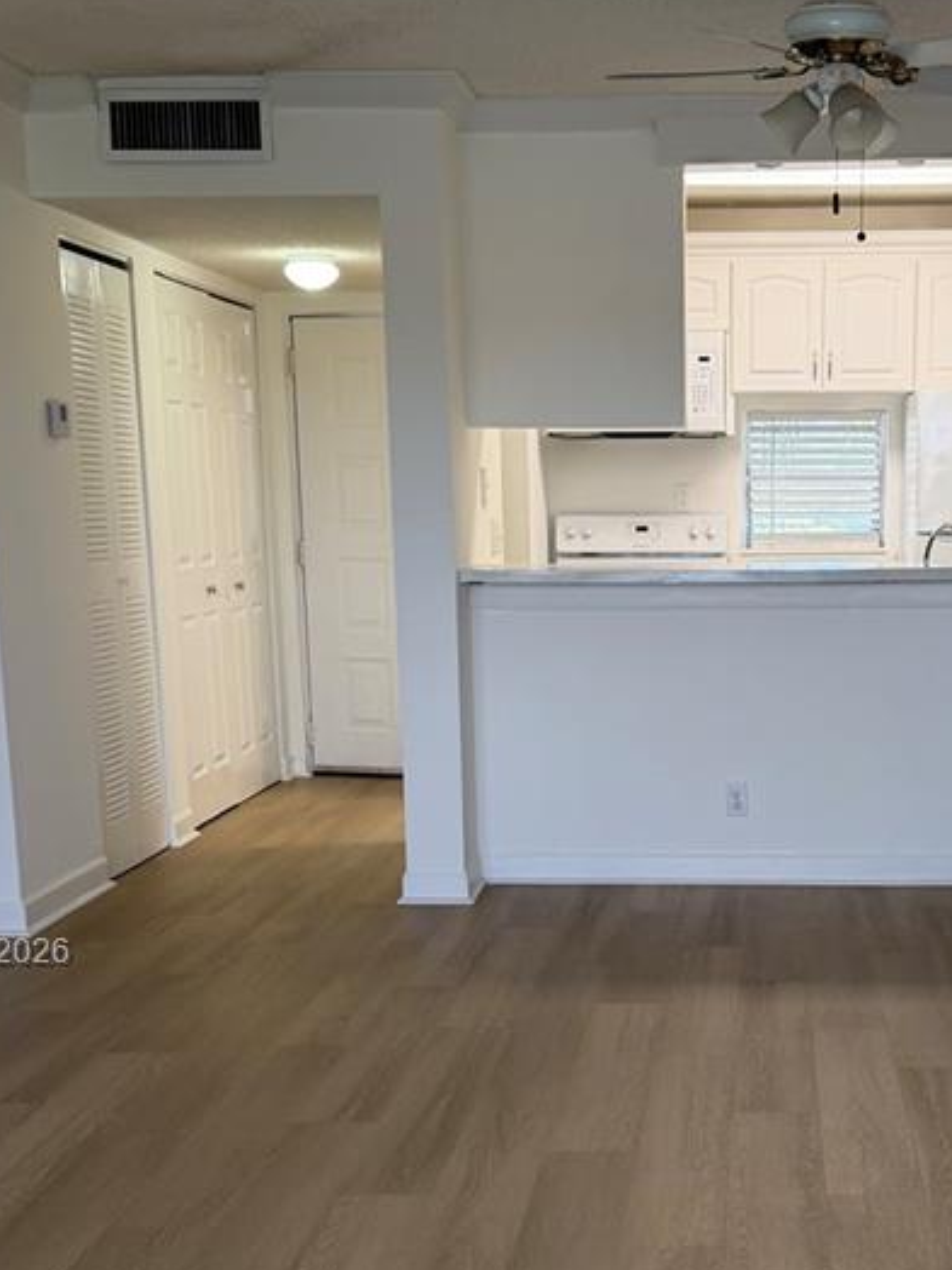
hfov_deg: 26.2
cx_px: 712
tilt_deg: -13.4
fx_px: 2017
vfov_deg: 34.2
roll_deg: -0.3
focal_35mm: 55
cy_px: 955
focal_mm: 6.76
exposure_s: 1/201
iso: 125
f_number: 1.78
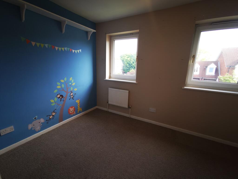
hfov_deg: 94.5
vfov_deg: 78.1
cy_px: 90
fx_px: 110
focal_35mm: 16
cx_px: 119
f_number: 2.2
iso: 160
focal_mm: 2.35
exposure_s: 1/100
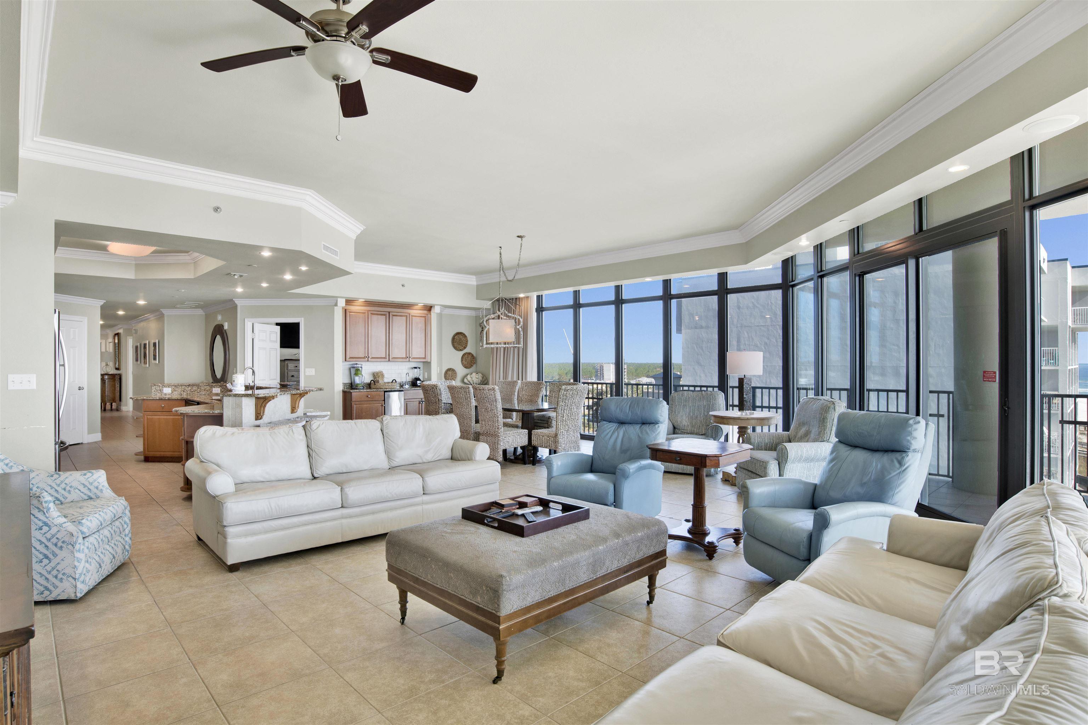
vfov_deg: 67.4
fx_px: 544
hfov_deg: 90.0
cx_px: 544
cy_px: 362
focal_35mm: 18
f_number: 11
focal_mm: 18
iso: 200
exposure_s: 1/15
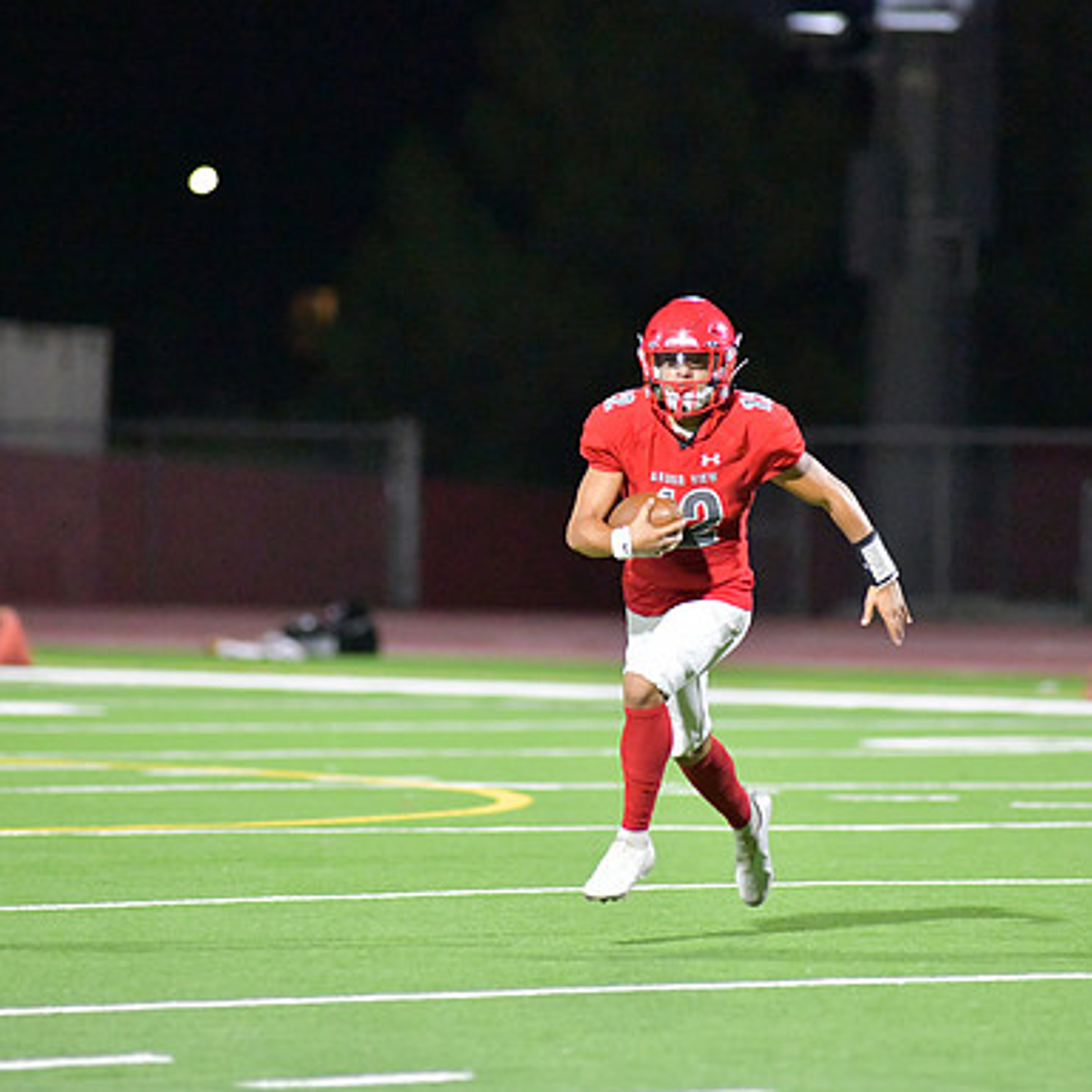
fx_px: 13741
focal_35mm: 385
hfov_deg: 4.6
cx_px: 637
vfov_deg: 4.6
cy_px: 545
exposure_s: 1/1250
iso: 16000
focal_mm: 300
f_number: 4
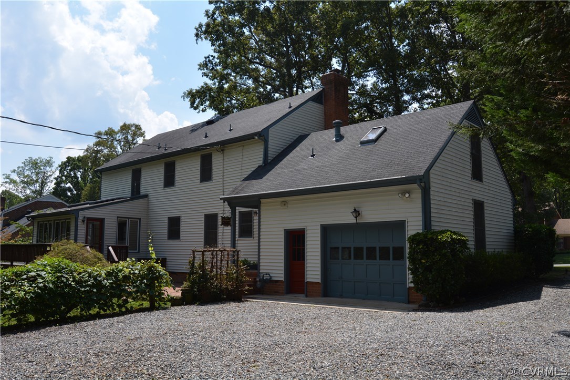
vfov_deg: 43.6
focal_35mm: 30
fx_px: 475
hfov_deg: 61.9
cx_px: 285
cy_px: 190
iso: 100
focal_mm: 20
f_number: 8
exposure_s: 1/250
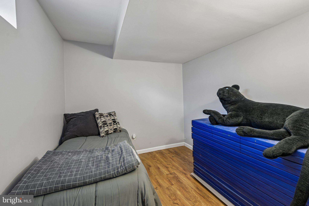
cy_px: 103
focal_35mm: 15
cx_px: 154
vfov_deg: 77.3
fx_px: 129
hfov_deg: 100.4
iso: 400
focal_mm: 15
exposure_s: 1/2.5
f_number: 8
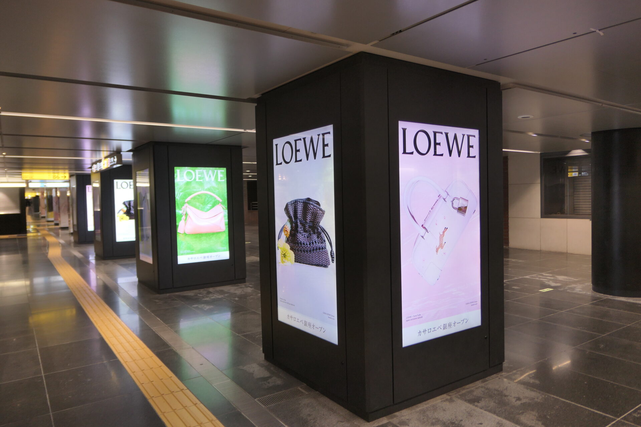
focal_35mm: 24
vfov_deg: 53.1
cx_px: 320
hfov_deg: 73.7
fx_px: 427
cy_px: 214
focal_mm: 8.8
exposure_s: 1/125
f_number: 1.4
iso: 125
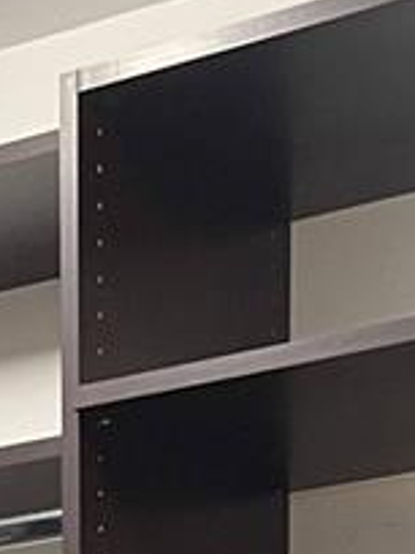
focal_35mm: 153
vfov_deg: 10.6
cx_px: 38
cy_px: 1420
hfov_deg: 9.7
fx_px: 2446
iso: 200
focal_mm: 5.1
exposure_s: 1/60
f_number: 1.6
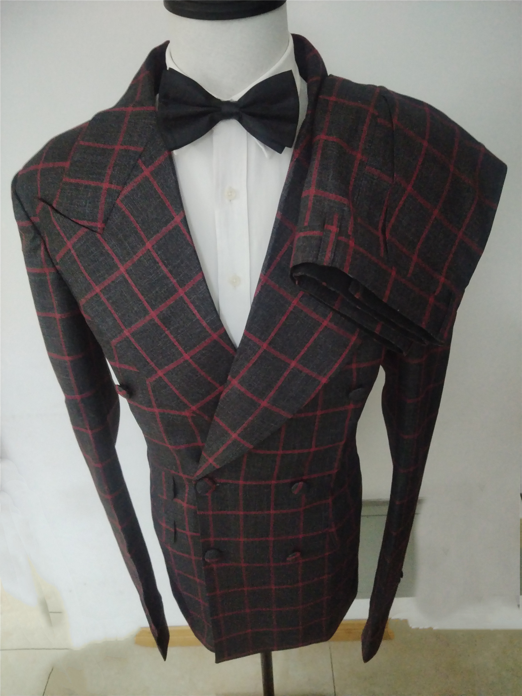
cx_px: 261
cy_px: 348
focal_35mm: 26
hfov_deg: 53.1
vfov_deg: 67.3
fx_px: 523
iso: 811
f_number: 1.8
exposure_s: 1/25
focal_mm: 4.25
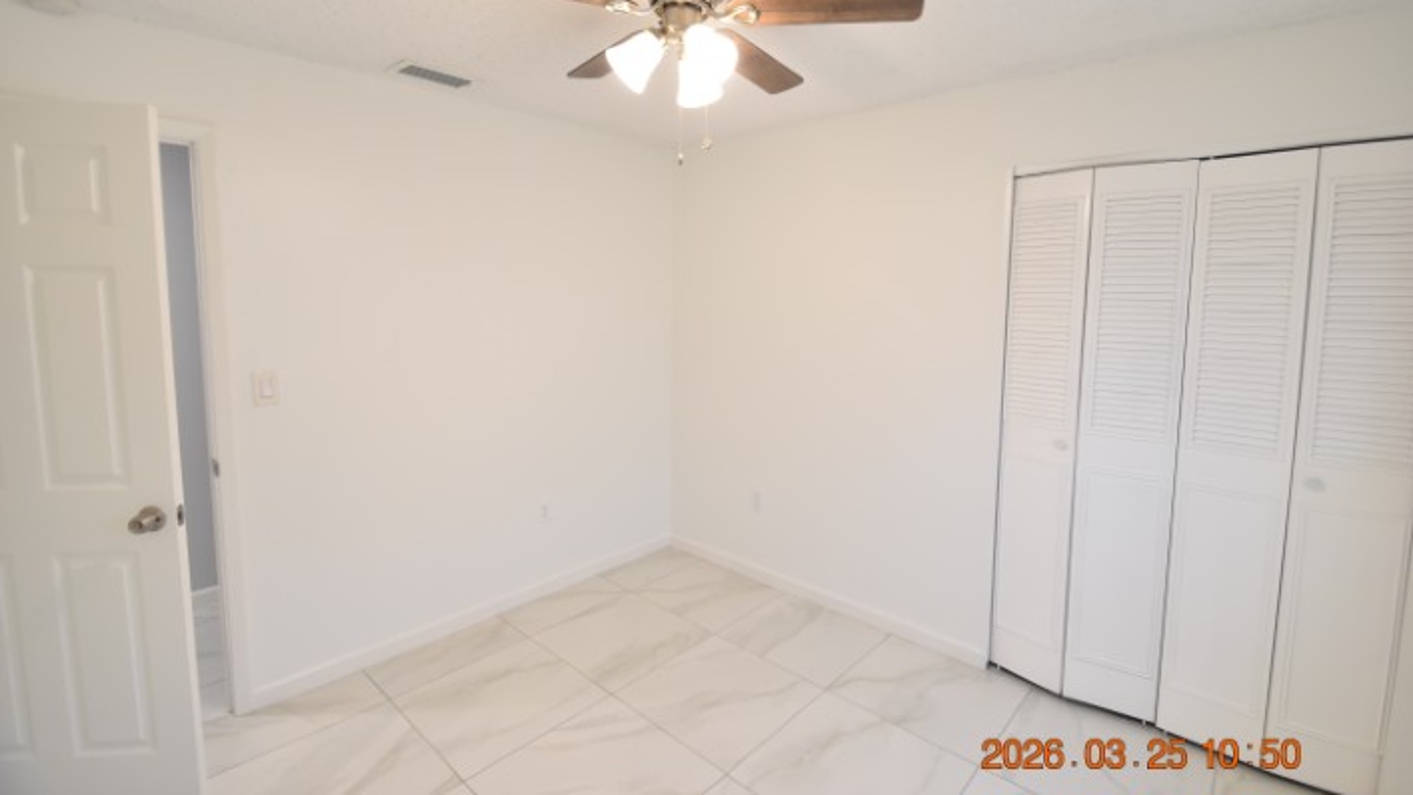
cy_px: 348
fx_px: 600
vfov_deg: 66.9
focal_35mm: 16
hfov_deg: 99.4
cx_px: 717
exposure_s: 1/60
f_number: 3.5
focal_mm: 10
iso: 800
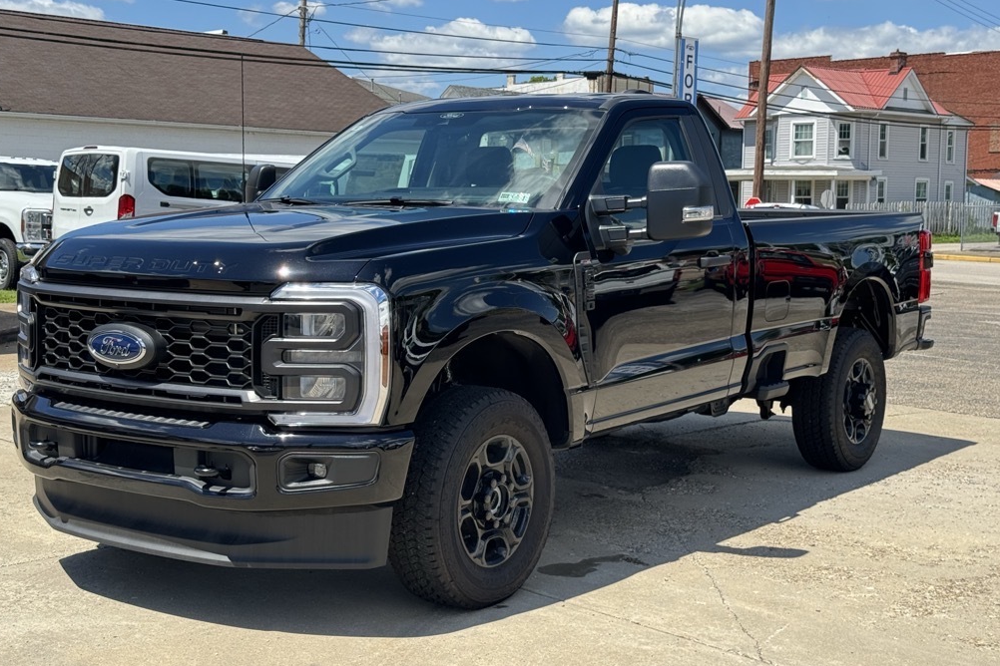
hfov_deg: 38.9
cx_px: 497
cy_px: 303
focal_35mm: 51
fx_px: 1417
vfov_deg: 26.5
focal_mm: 6.76
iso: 64
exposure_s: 1/2833
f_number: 1.78
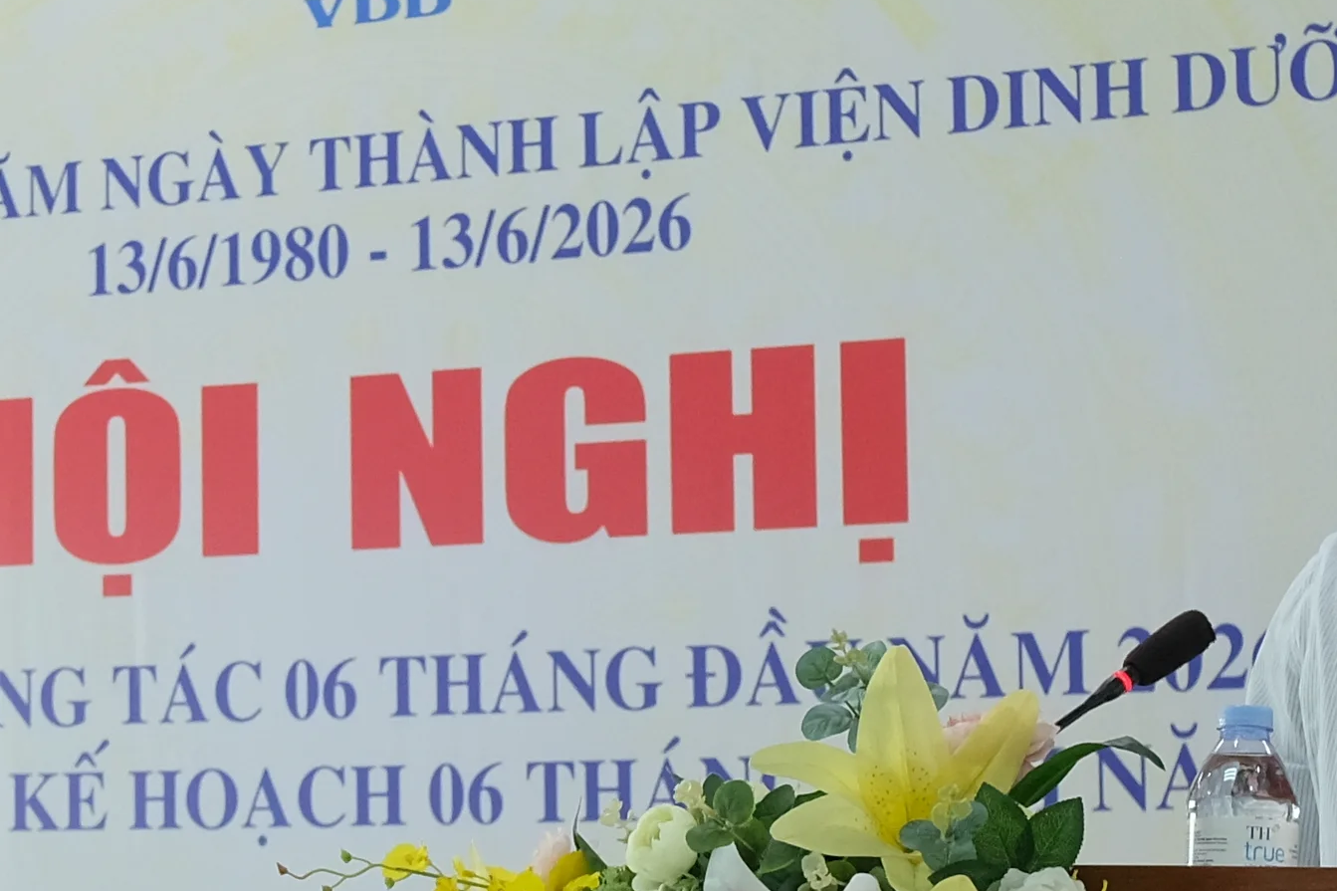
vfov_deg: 9.6
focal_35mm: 143
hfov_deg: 14.3
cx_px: 406
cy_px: 566
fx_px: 5310
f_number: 4.2
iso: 640
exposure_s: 1/60
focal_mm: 21.5
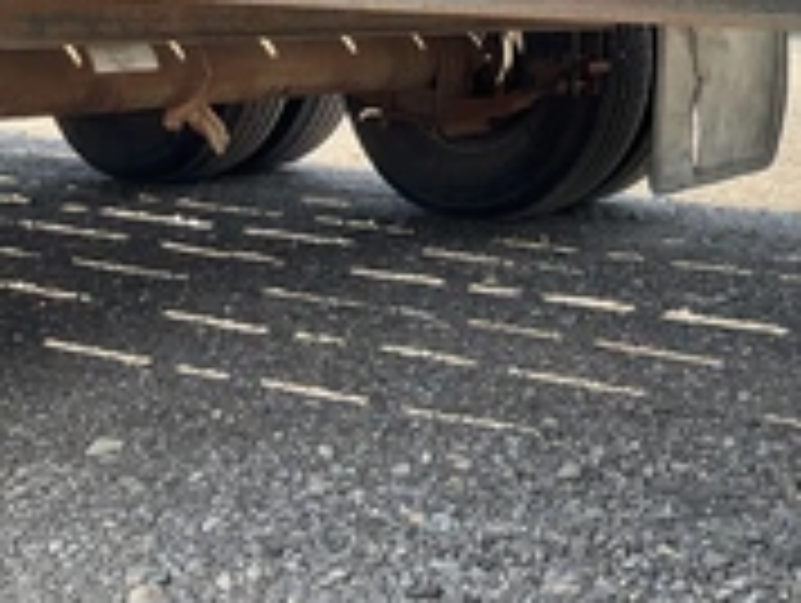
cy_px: 14
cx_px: 747
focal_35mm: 65
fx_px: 1506
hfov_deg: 28.4
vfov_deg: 21.9
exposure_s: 1/255
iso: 25
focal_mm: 3
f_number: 1.8
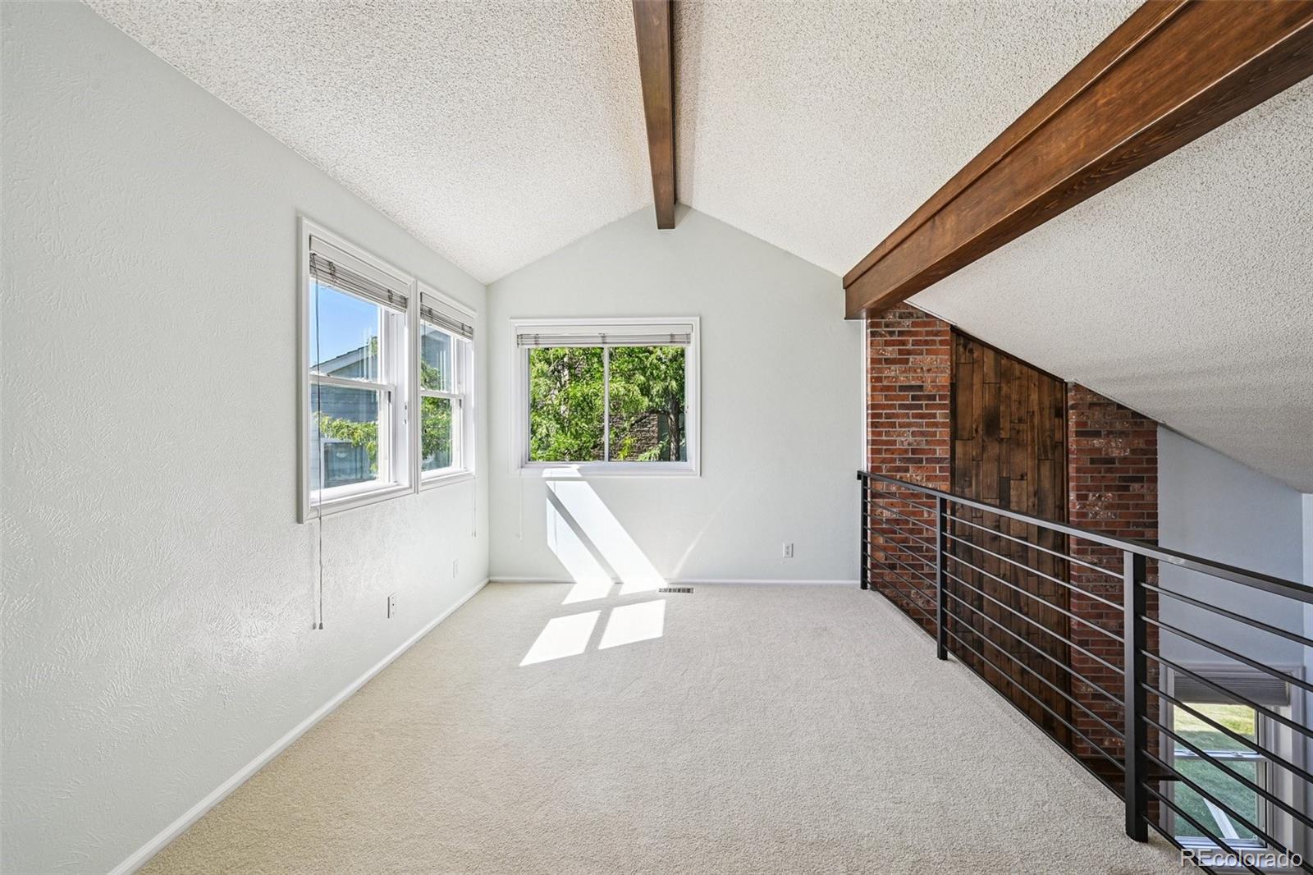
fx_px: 510
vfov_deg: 81.2
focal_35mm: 14
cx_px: 656
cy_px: 438
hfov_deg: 104.3
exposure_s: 1/50
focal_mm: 14
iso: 400
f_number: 10
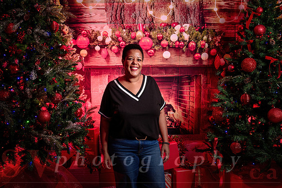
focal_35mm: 37
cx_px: 140
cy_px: 96
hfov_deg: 52.3
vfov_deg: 36.3
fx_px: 287
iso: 500
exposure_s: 1/125
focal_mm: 28
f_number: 4
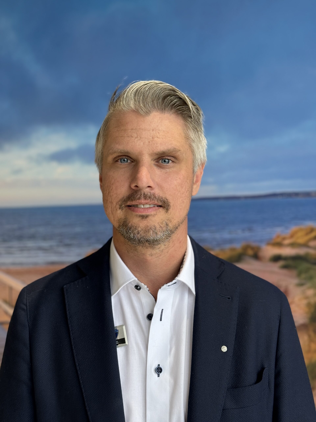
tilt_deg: +2.0
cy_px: 211
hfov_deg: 30.3
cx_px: 158
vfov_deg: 39.7
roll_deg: +0.2
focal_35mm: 48
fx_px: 584
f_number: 1.78
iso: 80
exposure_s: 1/221
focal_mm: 6.76
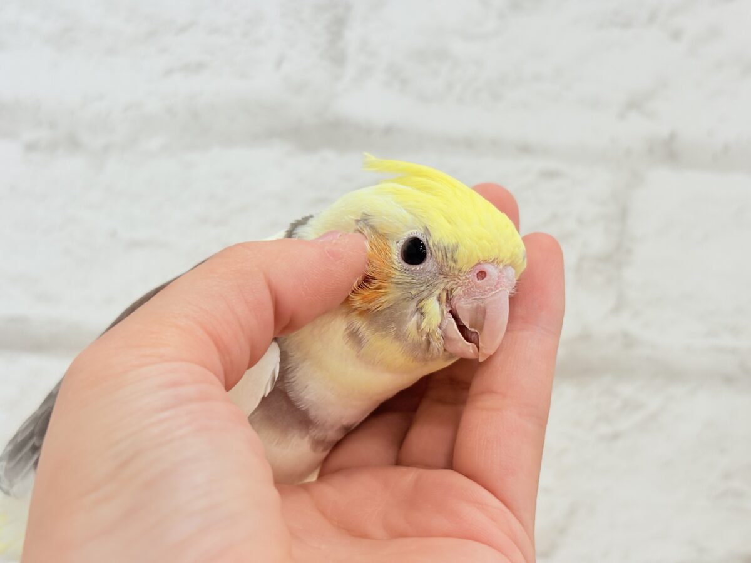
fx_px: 1128
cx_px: 376
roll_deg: -2.1
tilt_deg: -2.5
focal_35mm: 52
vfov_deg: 28.0
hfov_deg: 36.8
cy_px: 282
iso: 80
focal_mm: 5.96
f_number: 1.6
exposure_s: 1/100
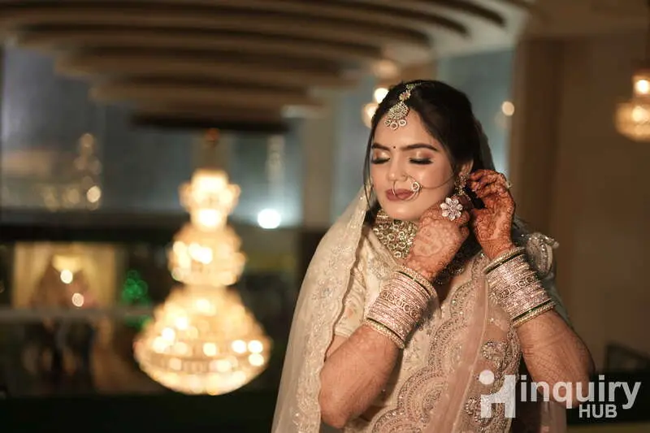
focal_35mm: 50
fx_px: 903
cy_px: 216
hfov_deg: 39.6
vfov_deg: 27.0
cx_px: 325
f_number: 1.8
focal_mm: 50
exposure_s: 1/160
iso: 400
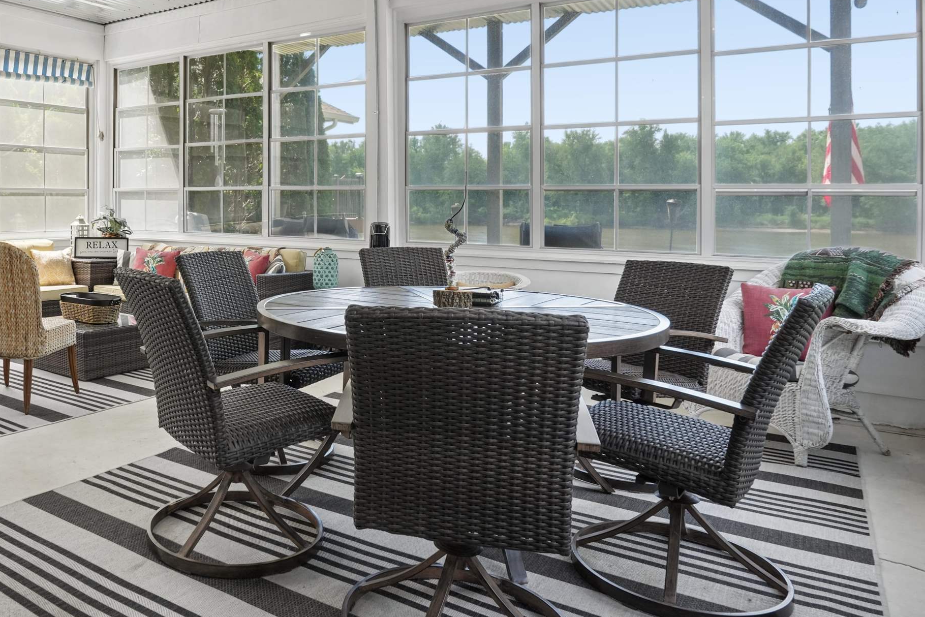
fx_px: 694
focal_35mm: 27
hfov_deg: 64.0
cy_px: 196
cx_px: 250
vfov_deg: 47.0
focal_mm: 16
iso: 800
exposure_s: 1/160
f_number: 10
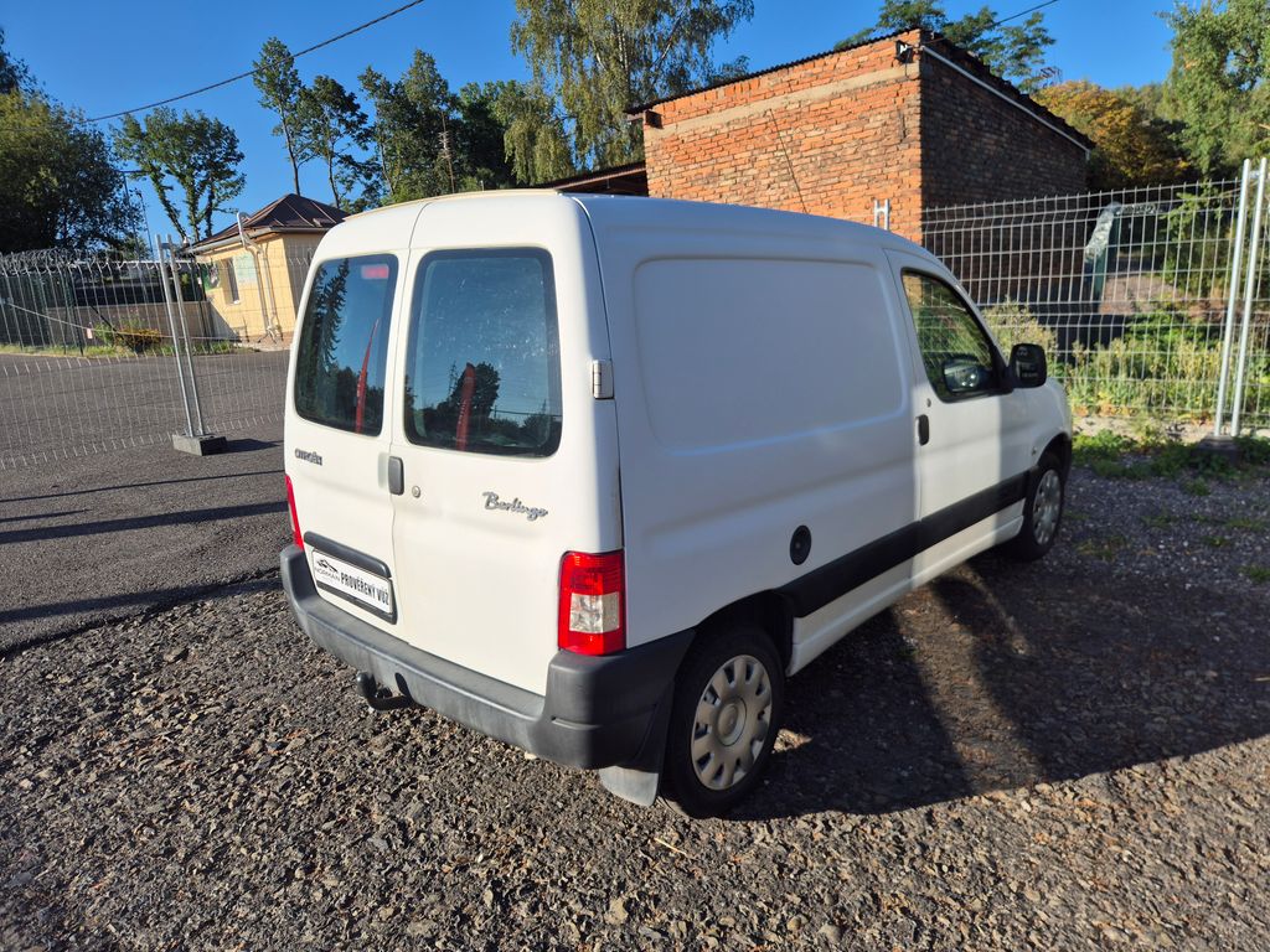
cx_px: 635
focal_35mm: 23
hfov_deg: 73.9
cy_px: 476
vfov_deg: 58.9
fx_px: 844
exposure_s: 1/1816
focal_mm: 5.4
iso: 25
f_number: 1.8
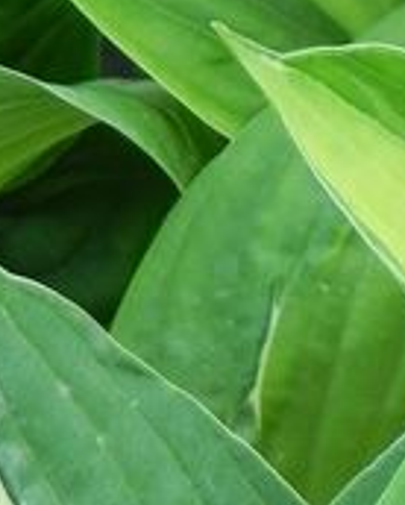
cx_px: 343
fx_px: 7927
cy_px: 837
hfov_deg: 2.9
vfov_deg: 3.6
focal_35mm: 530
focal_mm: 20.8
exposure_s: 1/160
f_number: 4.5
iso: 160
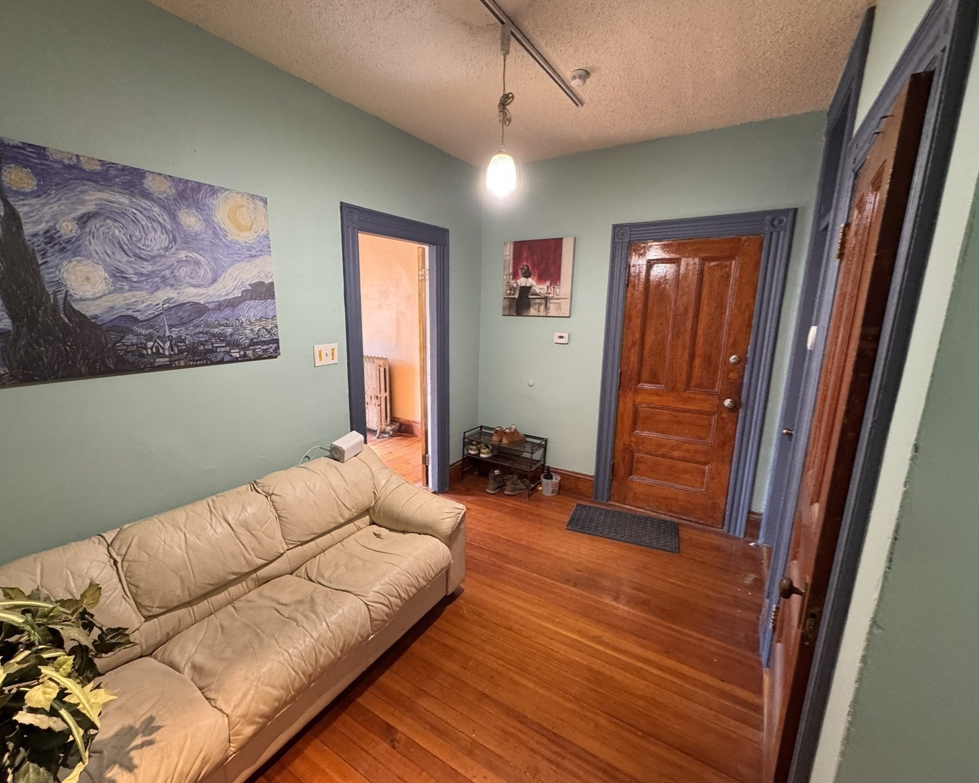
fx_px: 435
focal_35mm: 15
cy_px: 396
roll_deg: -1.3
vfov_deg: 84.0
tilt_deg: -12.2
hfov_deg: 96.8
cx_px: 472
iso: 320
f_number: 2.2
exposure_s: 1/60
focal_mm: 2.22
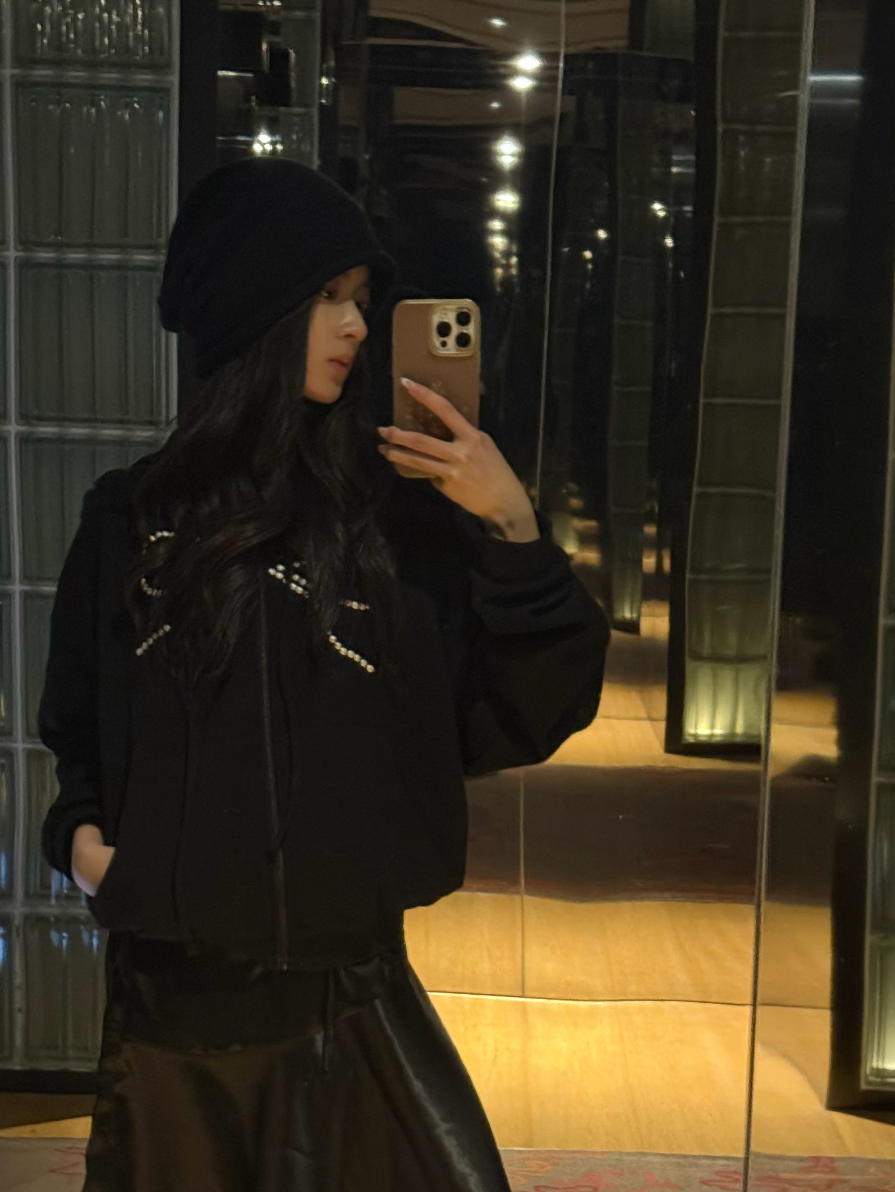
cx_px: 389
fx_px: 2137
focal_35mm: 62
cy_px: 669
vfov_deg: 31.2
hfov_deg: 23.6
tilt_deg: -11.3
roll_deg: -0.9
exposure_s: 1/15
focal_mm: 6.76
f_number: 1.78
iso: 1000
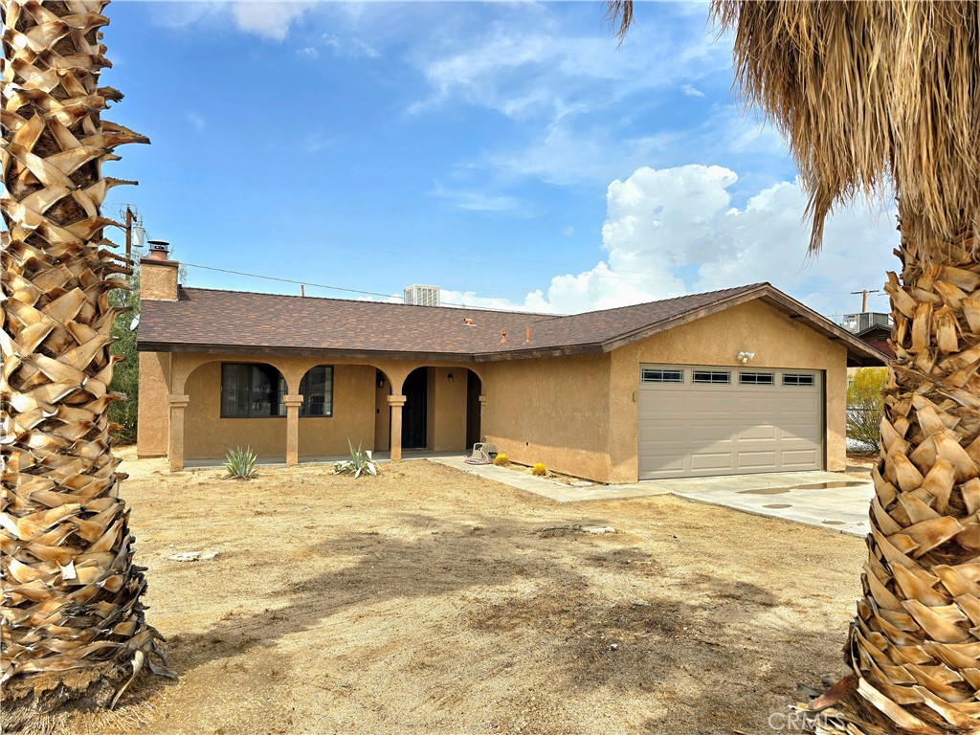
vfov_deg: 58.9
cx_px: 490
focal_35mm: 23
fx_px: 651
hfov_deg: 73.9
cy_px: 368
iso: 12
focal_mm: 6.3
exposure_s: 1/1250
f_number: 1.7
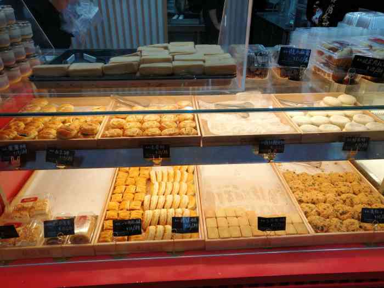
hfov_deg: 65.3
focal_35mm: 27
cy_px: 144
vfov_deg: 51.4
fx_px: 300
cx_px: 192
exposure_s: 1/60.2
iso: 50
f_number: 1.8
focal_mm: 3.88
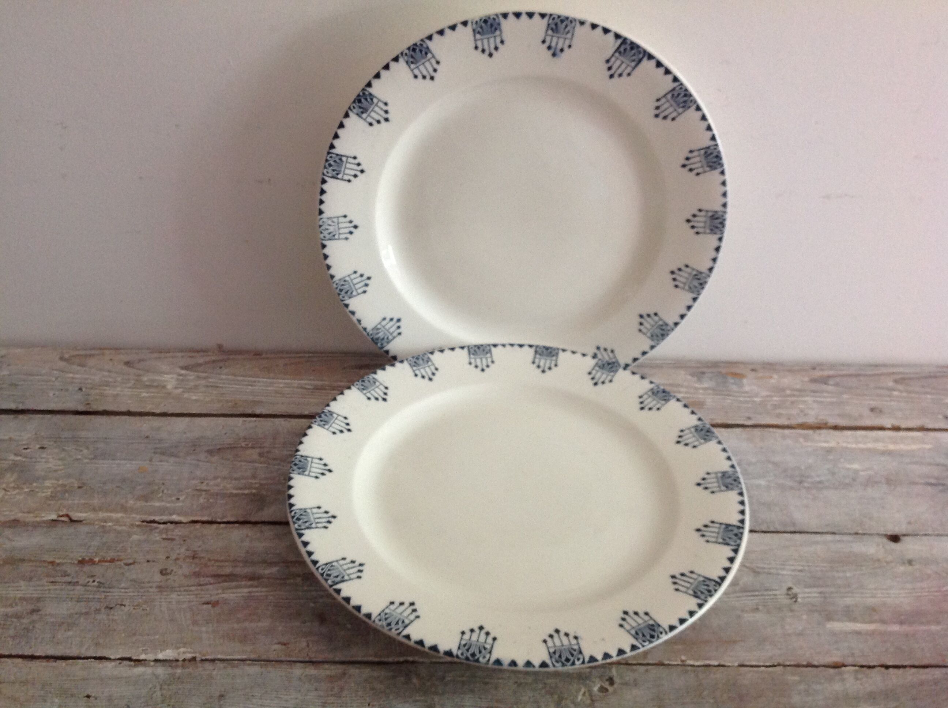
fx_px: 957
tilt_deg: -35.8
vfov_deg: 40.6
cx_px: 474
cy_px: 354
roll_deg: -2.6
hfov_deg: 52.7
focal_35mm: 35
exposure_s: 1/15
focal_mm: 4.28
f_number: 2.4
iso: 200
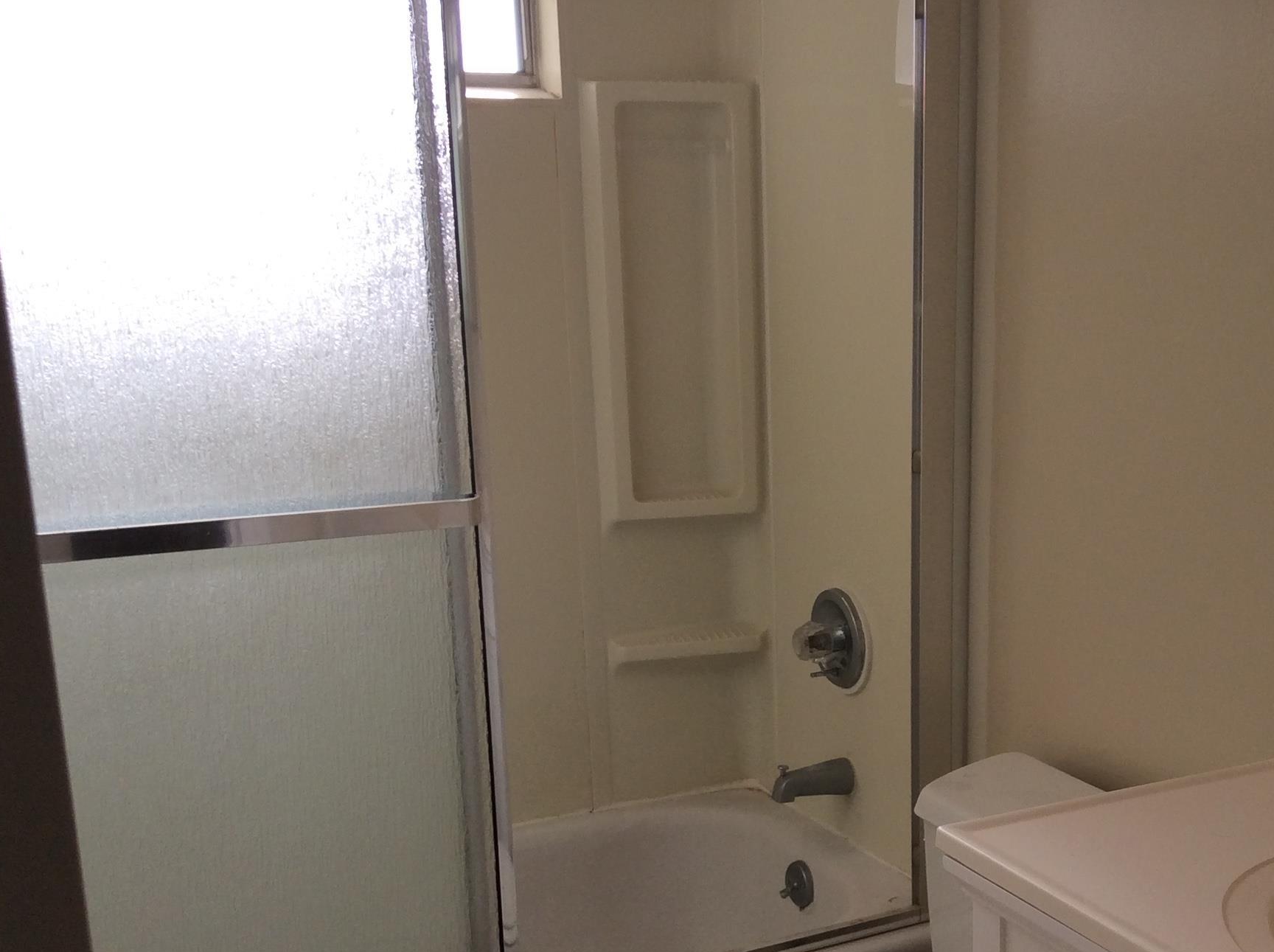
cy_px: 666
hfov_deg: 39.1
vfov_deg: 29.9
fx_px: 1764
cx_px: 879
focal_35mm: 48
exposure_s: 1/170
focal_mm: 3.3
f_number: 2.4
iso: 32
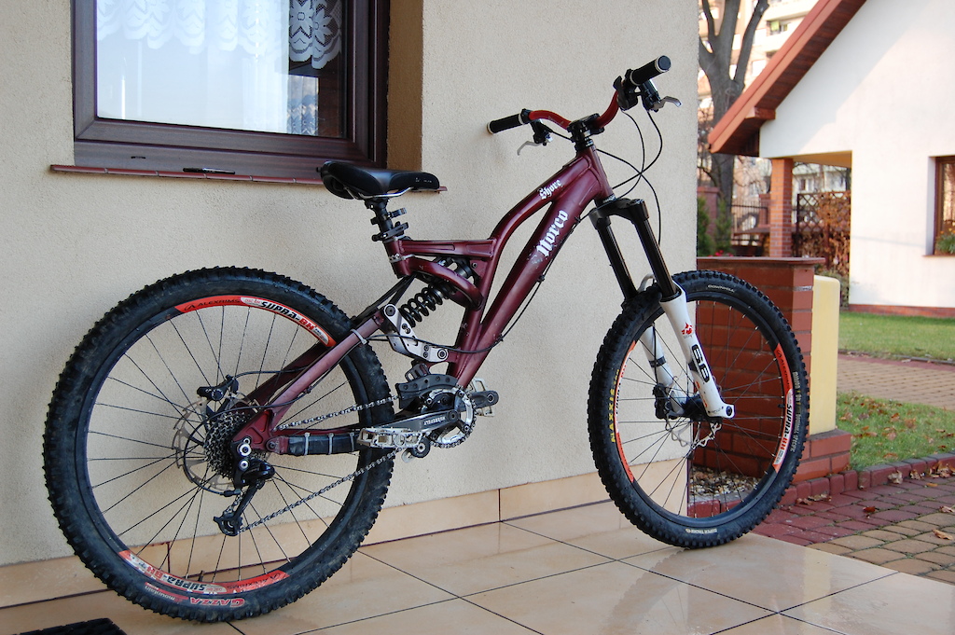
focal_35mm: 39
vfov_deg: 34.2
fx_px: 1034
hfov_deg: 49.6
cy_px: 318
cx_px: 478
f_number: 4.5
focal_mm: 26
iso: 400
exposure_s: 1/80
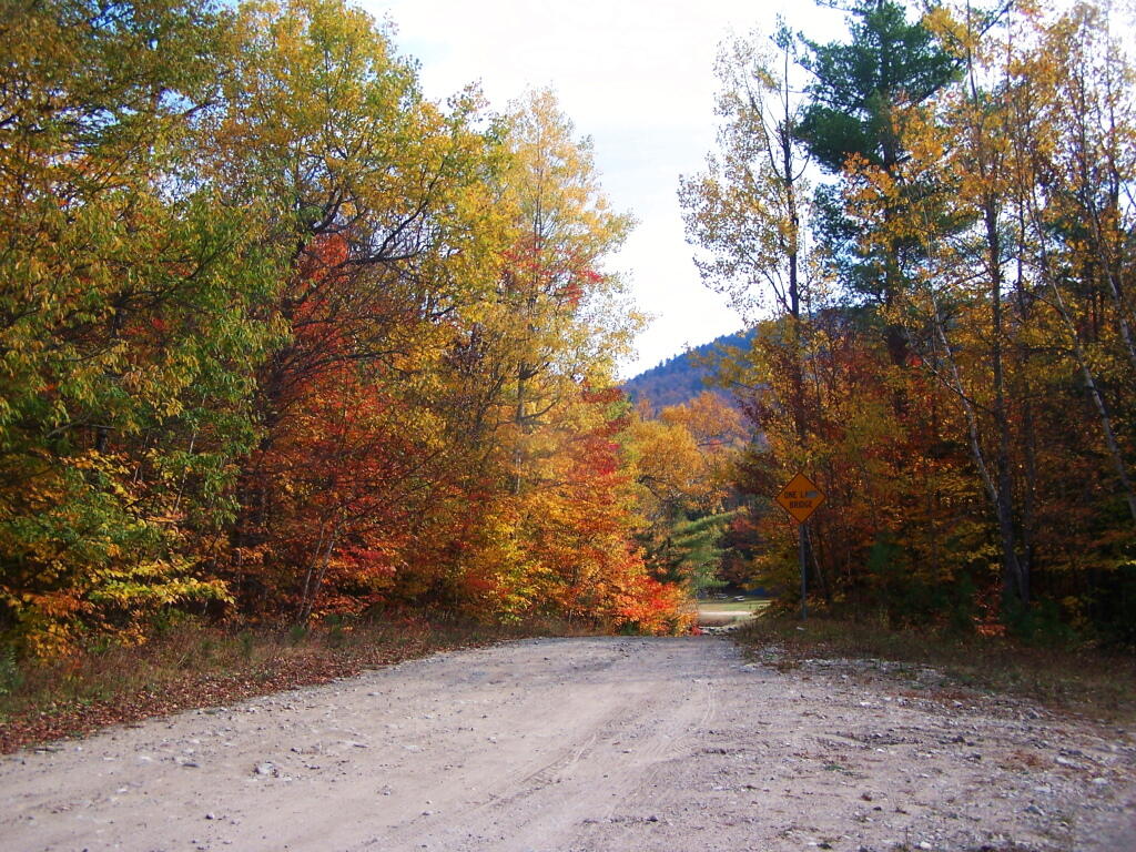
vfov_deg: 37.7
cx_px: 568
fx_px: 1247
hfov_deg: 49.0
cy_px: 426
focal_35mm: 38
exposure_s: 1/800
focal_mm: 6.3
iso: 80
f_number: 2.8
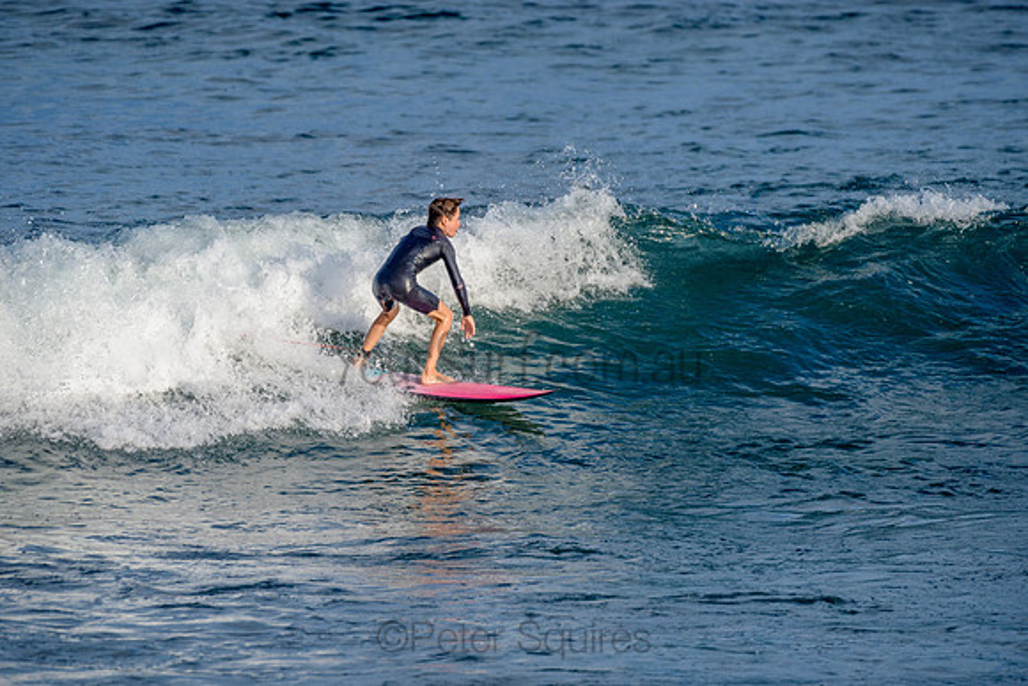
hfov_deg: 3.4
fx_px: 17481
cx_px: 514
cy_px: 343
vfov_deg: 2.2
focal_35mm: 612
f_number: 5.6
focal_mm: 500
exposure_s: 1/1250
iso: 200
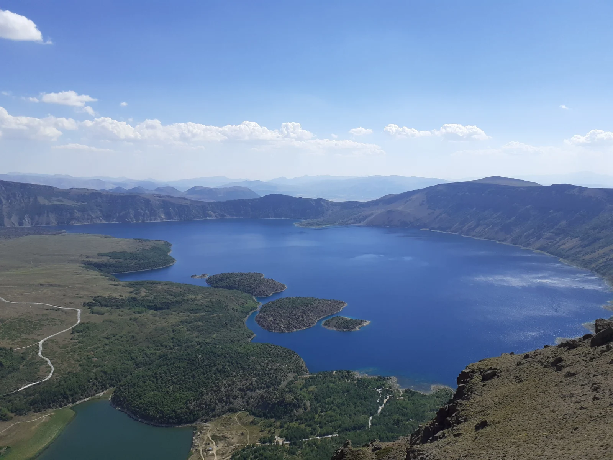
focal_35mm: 27
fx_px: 478
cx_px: 306
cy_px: 230
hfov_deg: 65.3
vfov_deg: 51.4
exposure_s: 1/3012
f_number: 1.9
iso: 40
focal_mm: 3.6
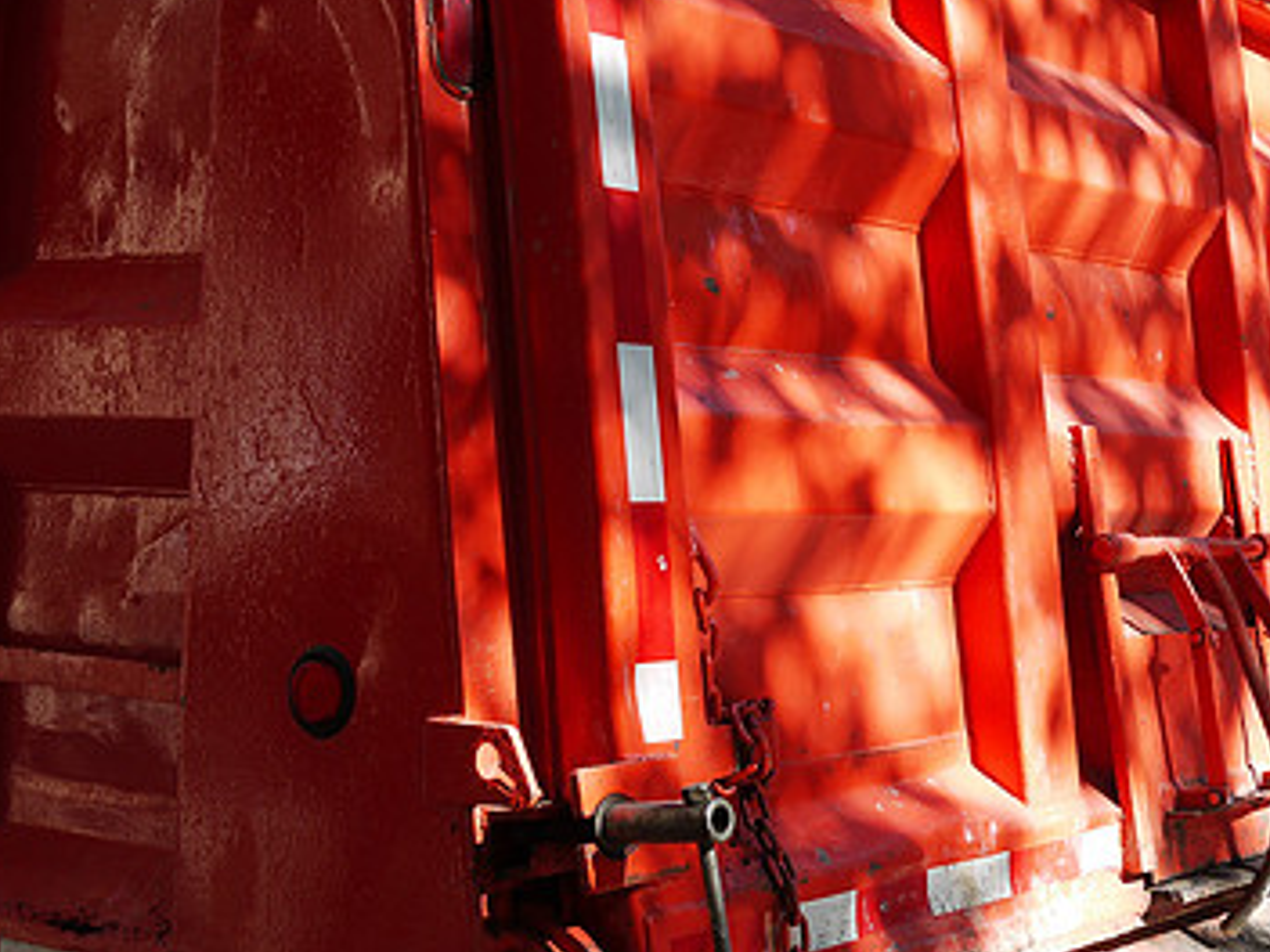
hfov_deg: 28.9
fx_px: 2421
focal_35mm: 66
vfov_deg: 22.2
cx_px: 963
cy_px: 384
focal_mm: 20
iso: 100
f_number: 5.6
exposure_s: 1/125
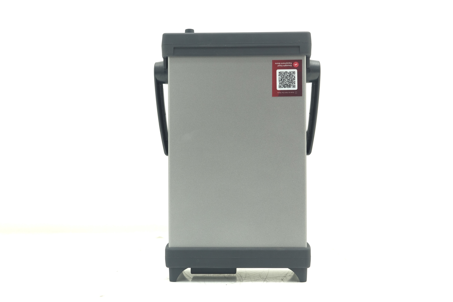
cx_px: 226
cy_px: 151
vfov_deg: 29.9
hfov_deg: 43.6
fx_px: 566
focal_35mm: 45
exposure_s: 1/5
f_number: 5
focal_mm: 16.39
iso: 100
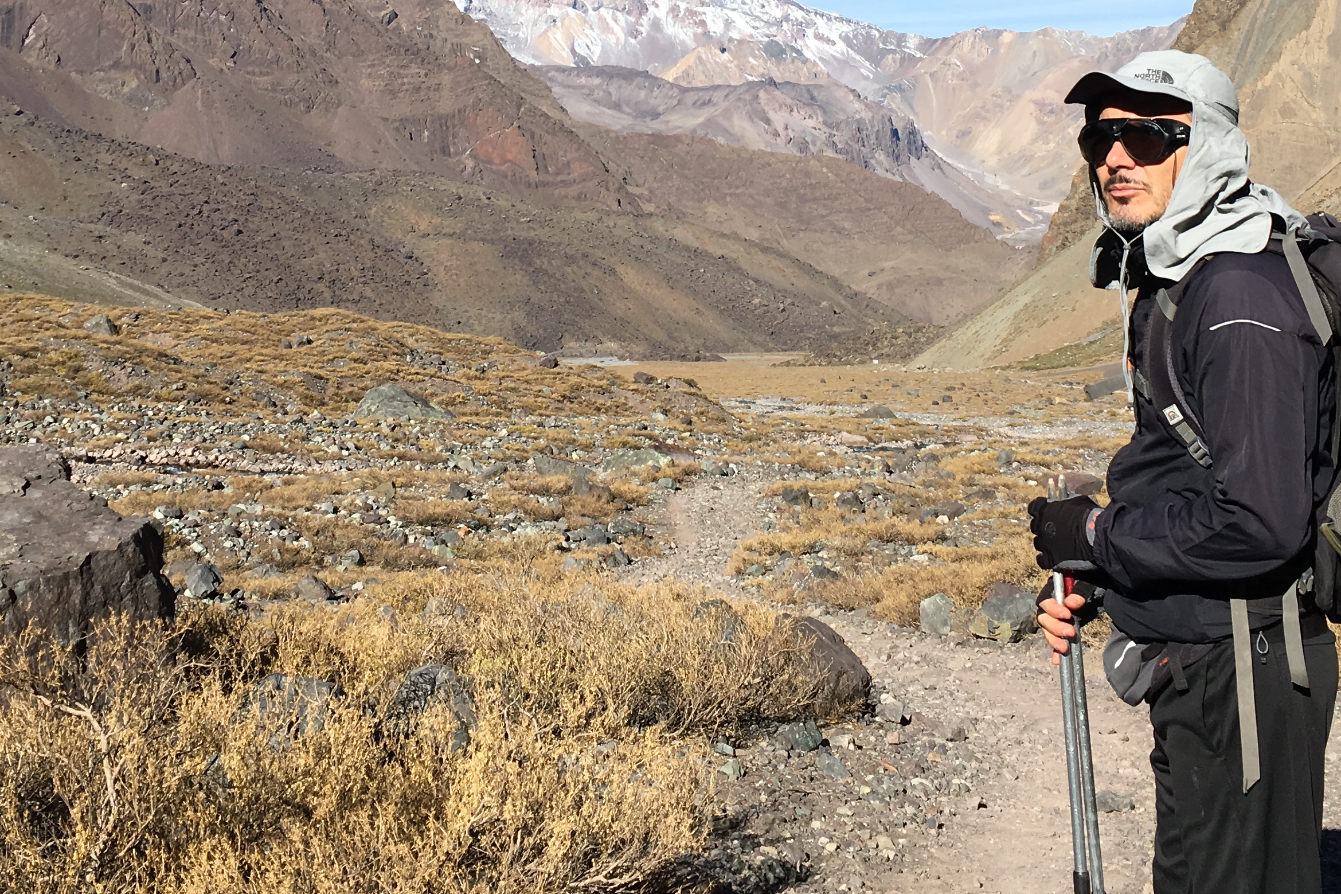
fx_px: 1937
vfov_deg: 25.2
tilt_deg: +5.0
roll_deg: +0.3
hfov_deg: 38.2
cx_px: 670
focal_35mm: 52
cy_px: 80
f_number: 2.2
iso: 25
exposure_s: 1/1709
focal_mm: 4.15
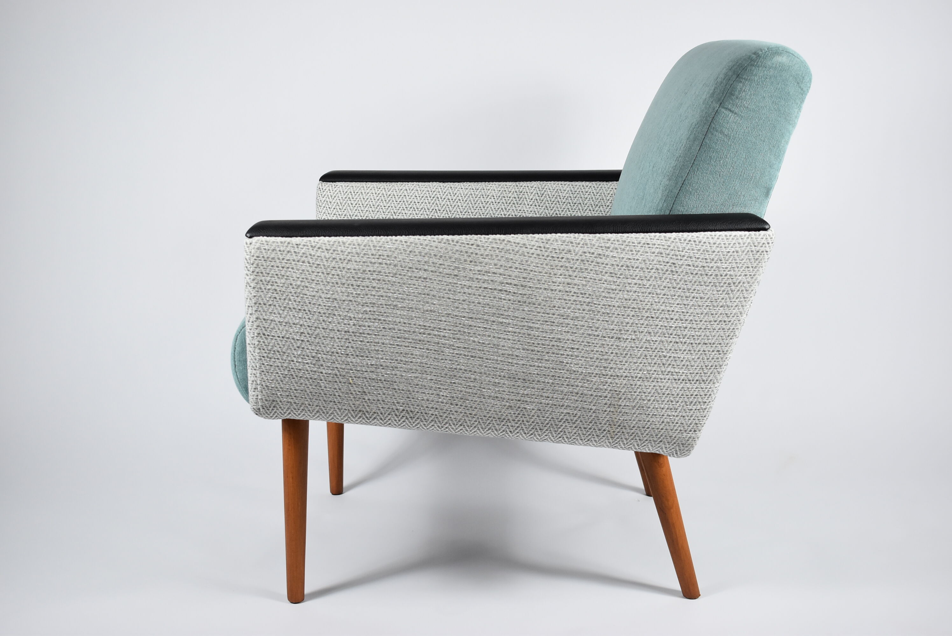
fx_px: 1231
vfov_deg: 29.0
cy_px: 318
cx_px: 476
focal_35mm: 46
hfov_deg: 42.3
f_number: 5
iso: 800
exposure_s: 1/125
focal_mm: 31
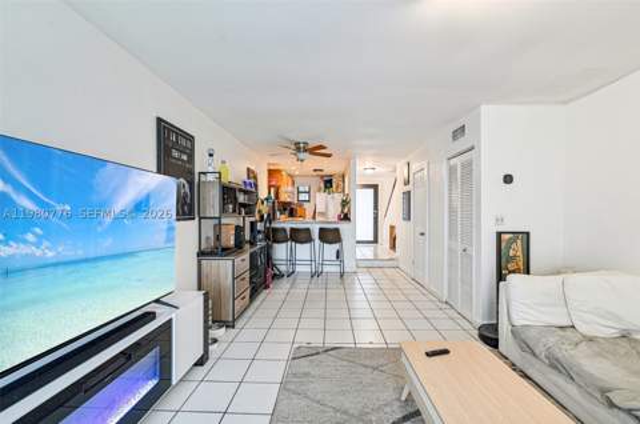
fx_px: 248
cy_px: 212
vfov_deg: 81.0
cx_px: 320
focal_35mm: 14
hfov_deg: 104.4
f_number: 7.1
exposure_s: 1/13
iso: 400
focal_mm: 14
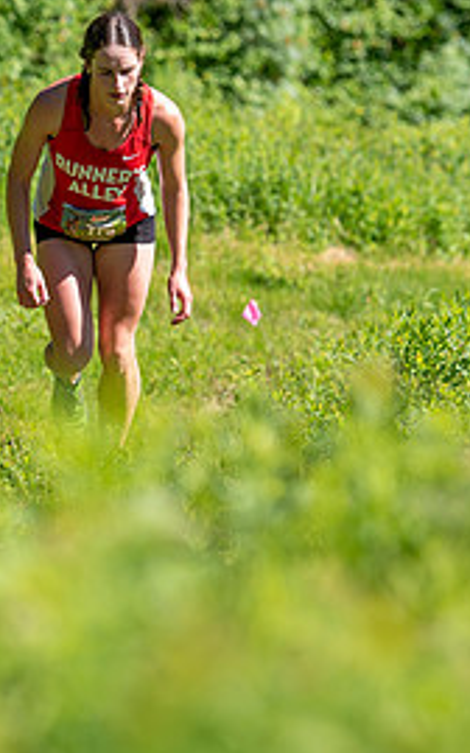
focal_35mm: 264
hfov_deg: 5.0
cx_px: -67
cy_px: 270
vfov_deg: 7.9
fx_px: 5413
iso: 100
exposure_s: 1/640
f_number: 3.5
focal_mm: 120
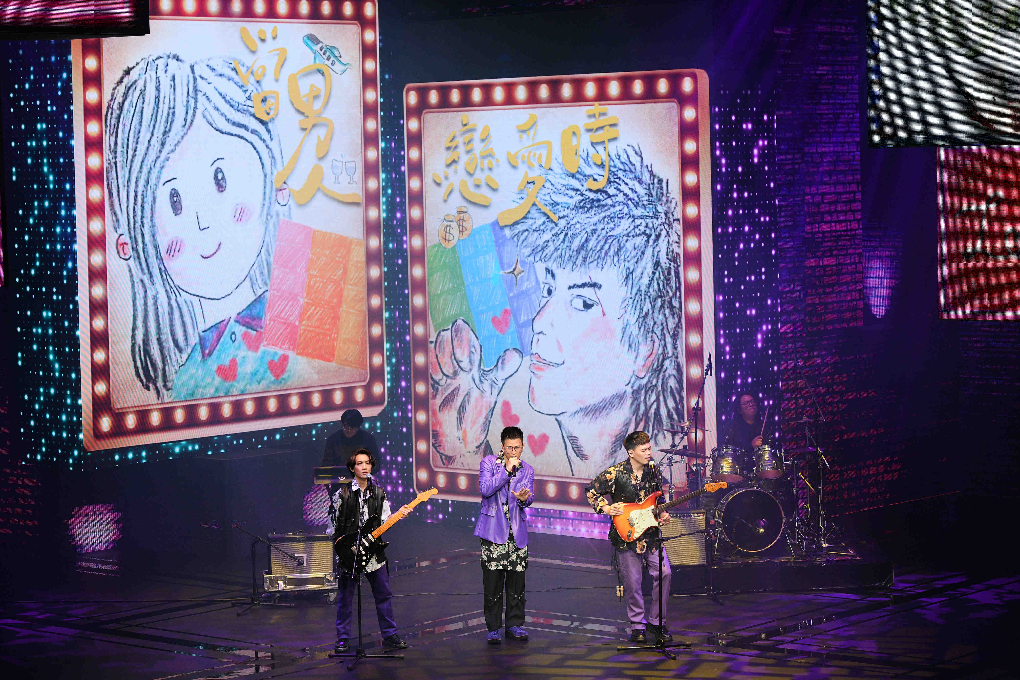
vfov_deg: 14.4
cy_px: 340
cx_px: 510
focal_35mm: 95
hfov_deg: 21.5
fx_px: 2691
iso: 2500
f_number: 4.5
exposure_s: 1/250
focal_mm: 95
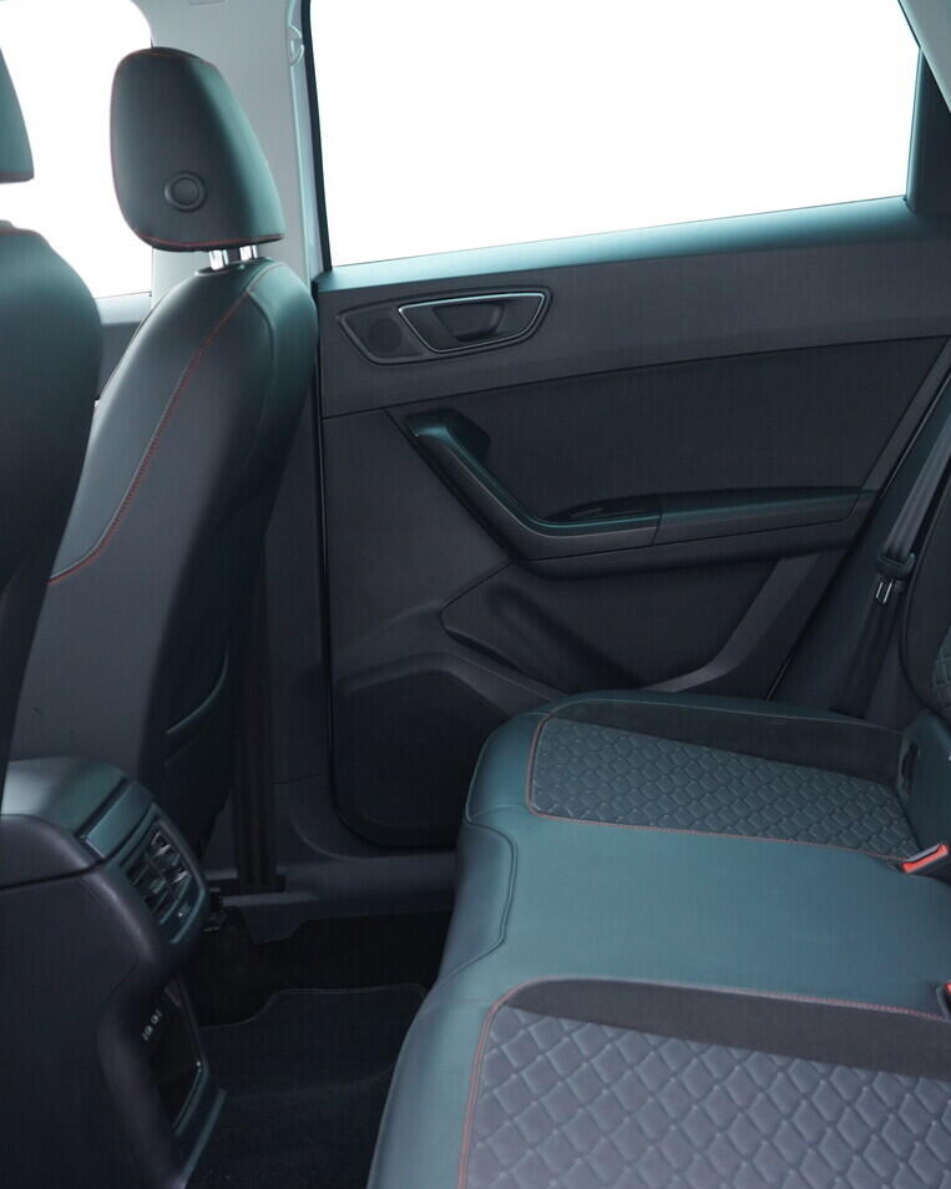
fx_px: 1795
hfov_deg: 29.5
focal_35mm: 51
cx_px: 638
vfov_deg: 36.7
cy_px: 596
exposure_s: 1/40
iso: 400
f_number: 2.8
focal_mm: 24
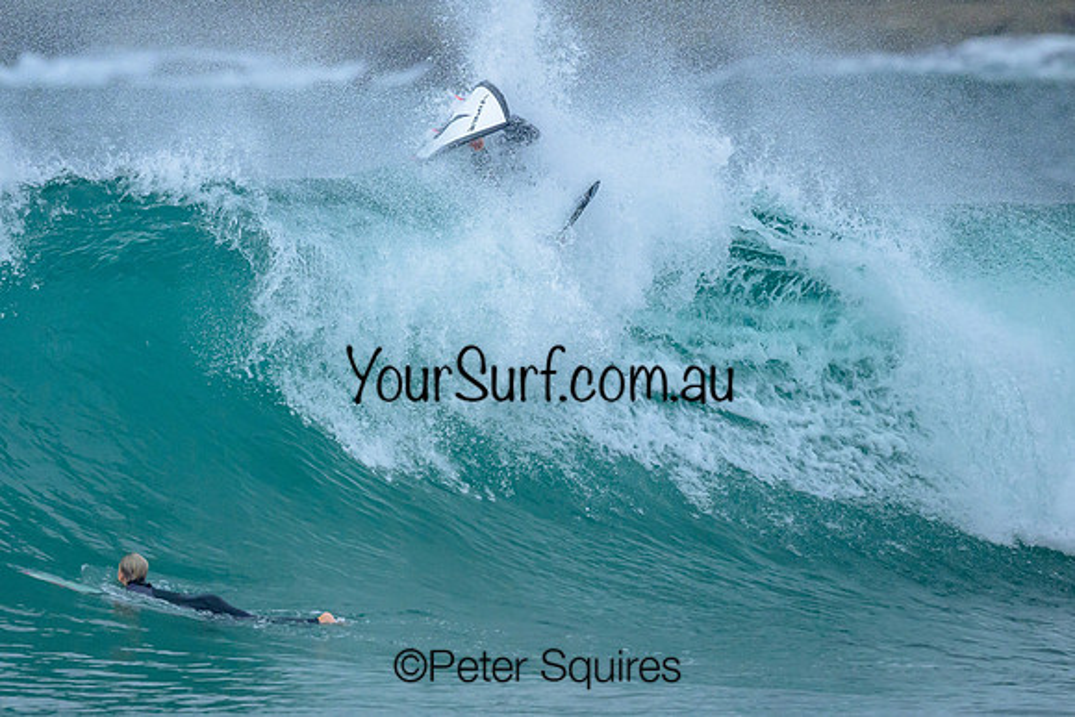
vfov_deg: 1.3
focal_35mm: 1094
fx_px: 32685
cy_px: 303
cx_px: 342
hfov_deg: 1.9
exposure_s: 1/3200
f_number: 6.3
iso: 2500
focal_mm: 800
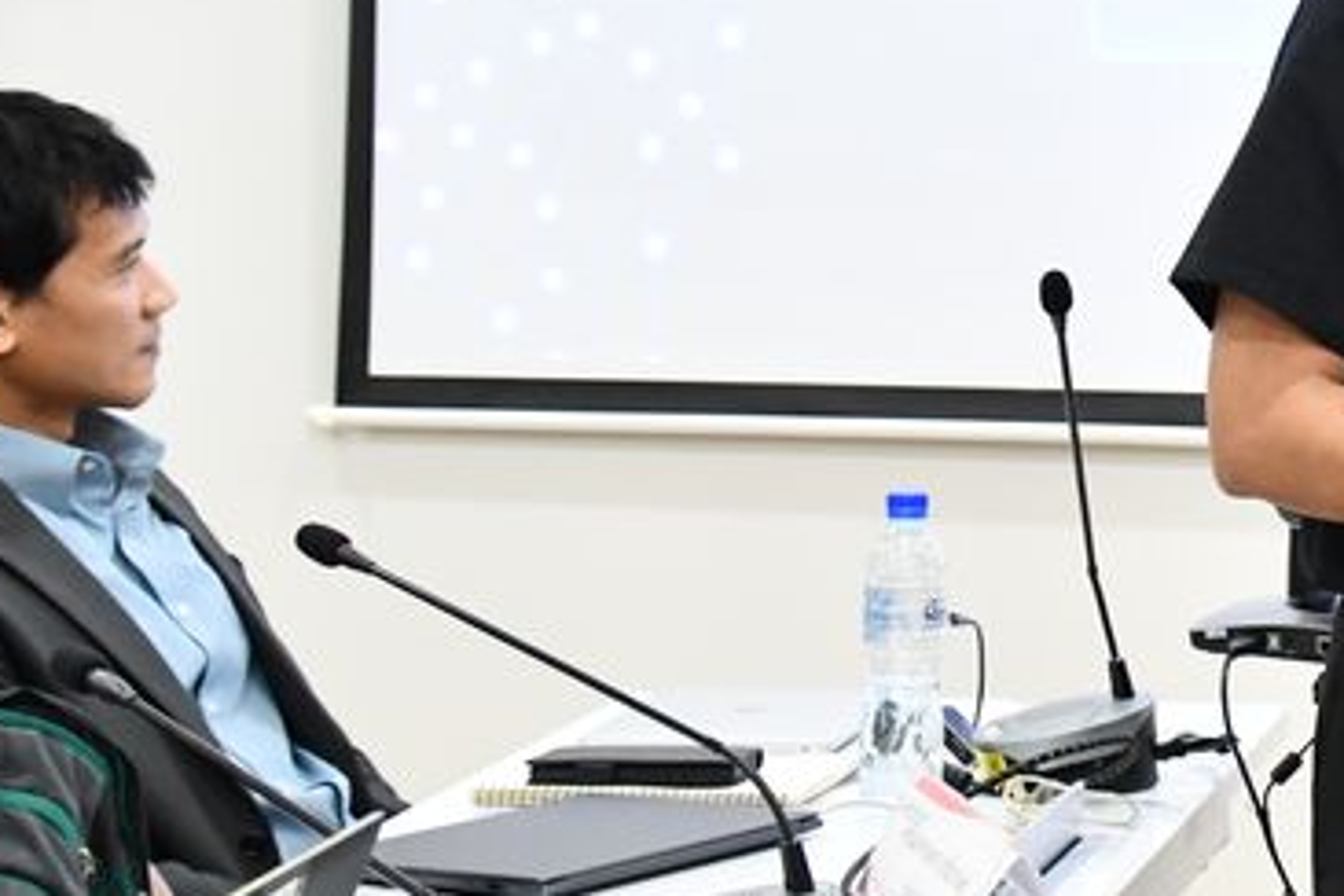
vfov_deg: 10.8
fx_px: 4704
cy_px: 141
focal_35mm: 126
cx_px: 1766
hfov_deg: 15.5
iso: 3200
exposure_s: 1/100
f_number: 4
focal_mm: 30
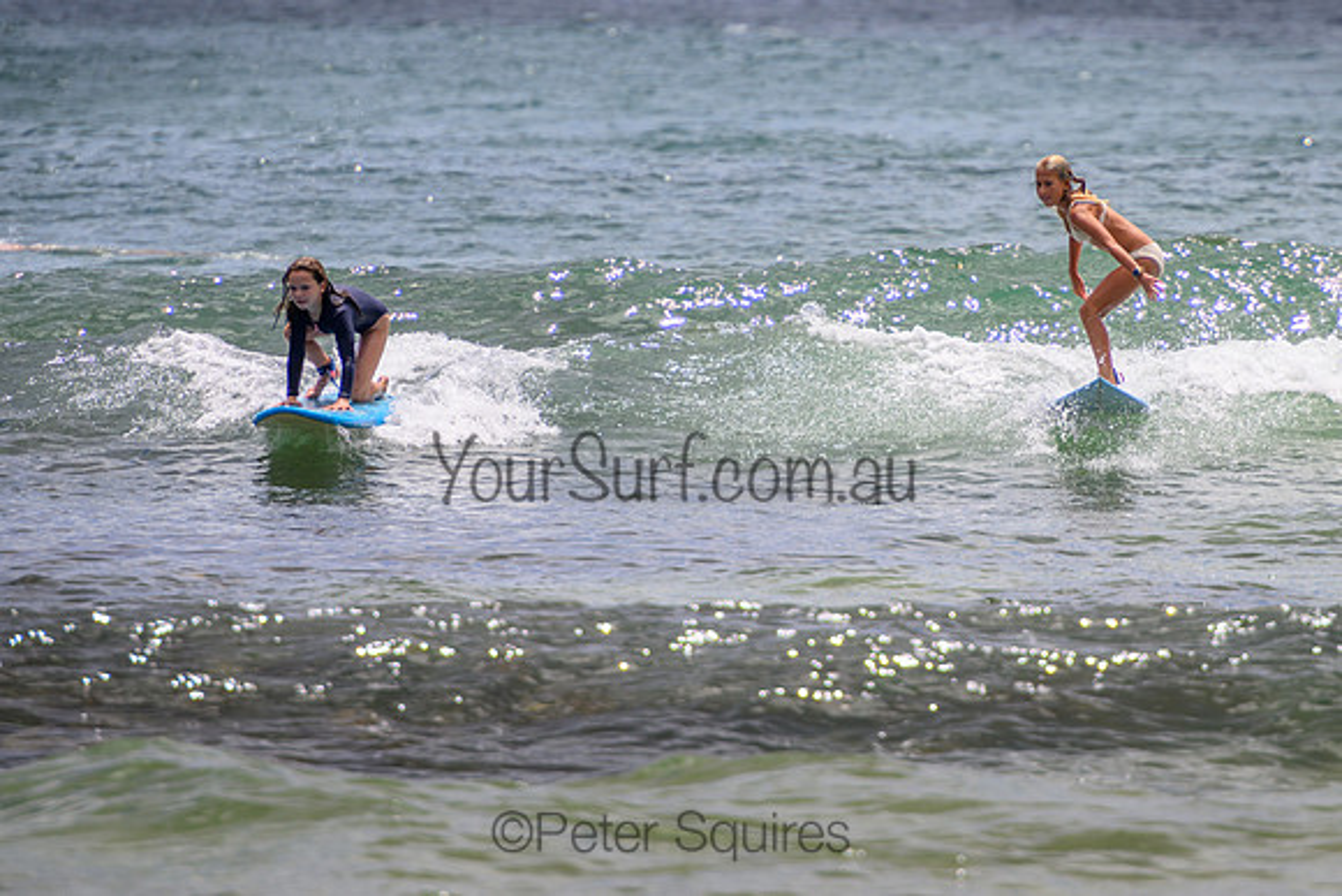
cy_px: 395
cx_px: 922
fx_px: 20502
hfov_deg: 3.7
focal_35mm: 550
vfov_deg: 2.5
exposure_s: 1/2000
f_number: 5.6
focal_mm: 400
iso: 200
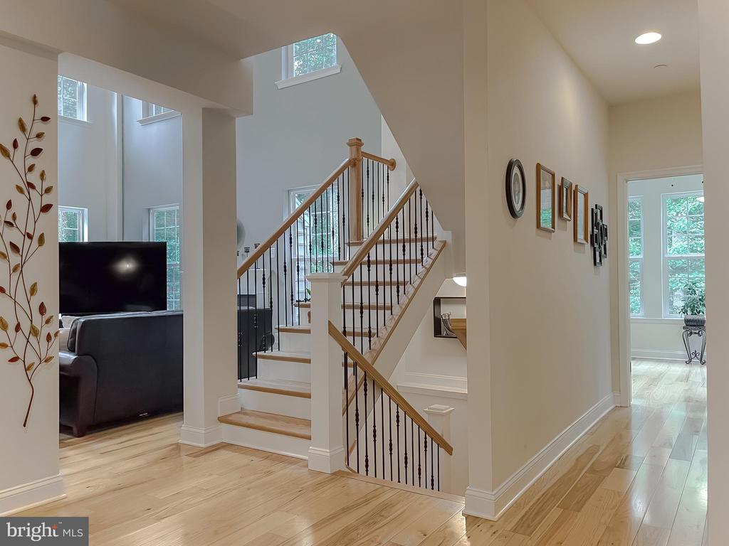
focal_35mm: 25
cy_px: 273
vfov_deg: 54.9
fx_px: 526
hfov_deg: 69.4
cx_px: 364
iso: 125
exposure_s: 1/60
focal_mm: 5.1
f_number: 1.6
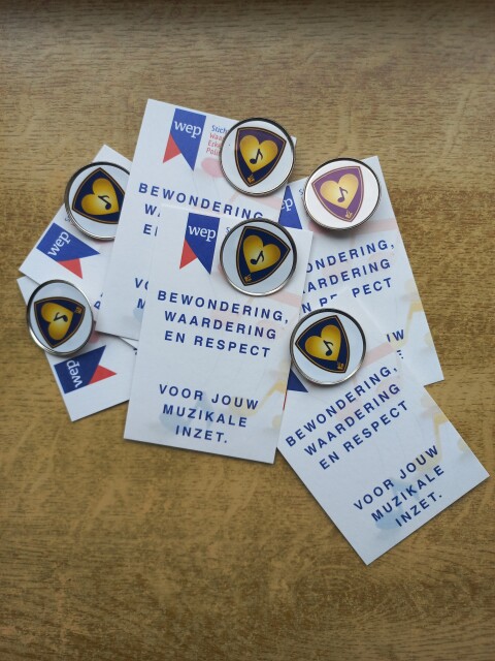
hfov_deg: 54.9
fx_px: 477
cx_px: 248
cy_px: 330
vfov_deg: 69.4
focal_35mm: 25
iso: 40
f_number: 1.8
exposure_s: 1/100
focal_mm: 4.6
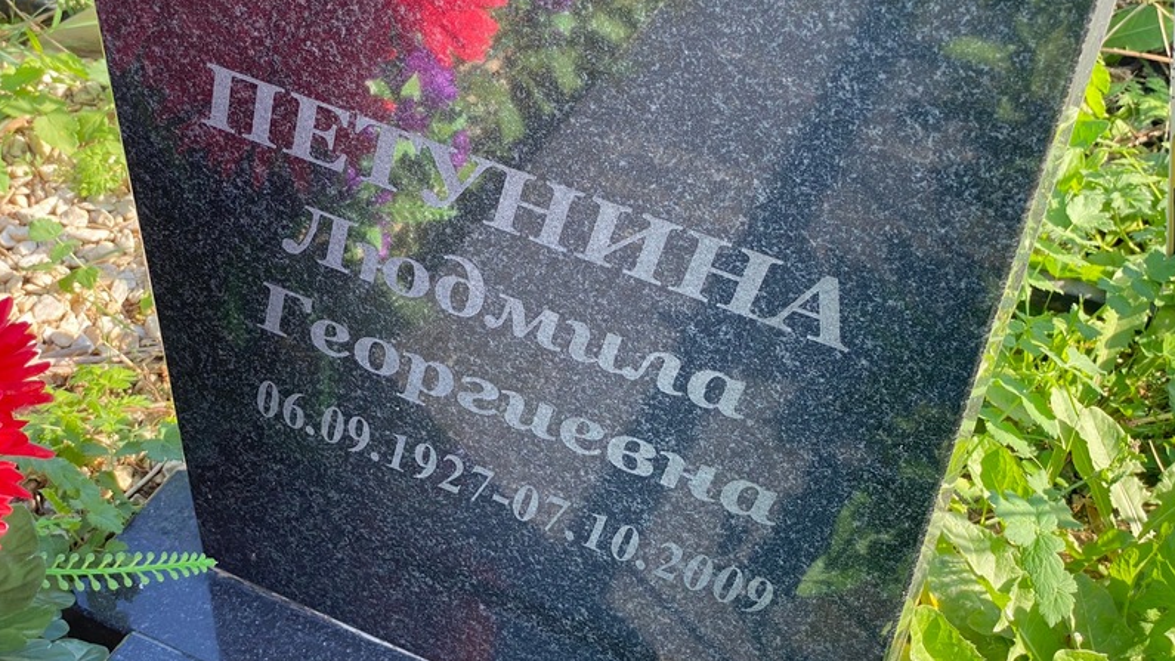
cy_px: 337
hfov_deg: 36.6
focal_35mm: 57
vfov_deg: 21.1
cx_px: 590
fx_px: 1776
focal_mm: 6
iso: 20
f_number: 2
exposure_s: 1/198
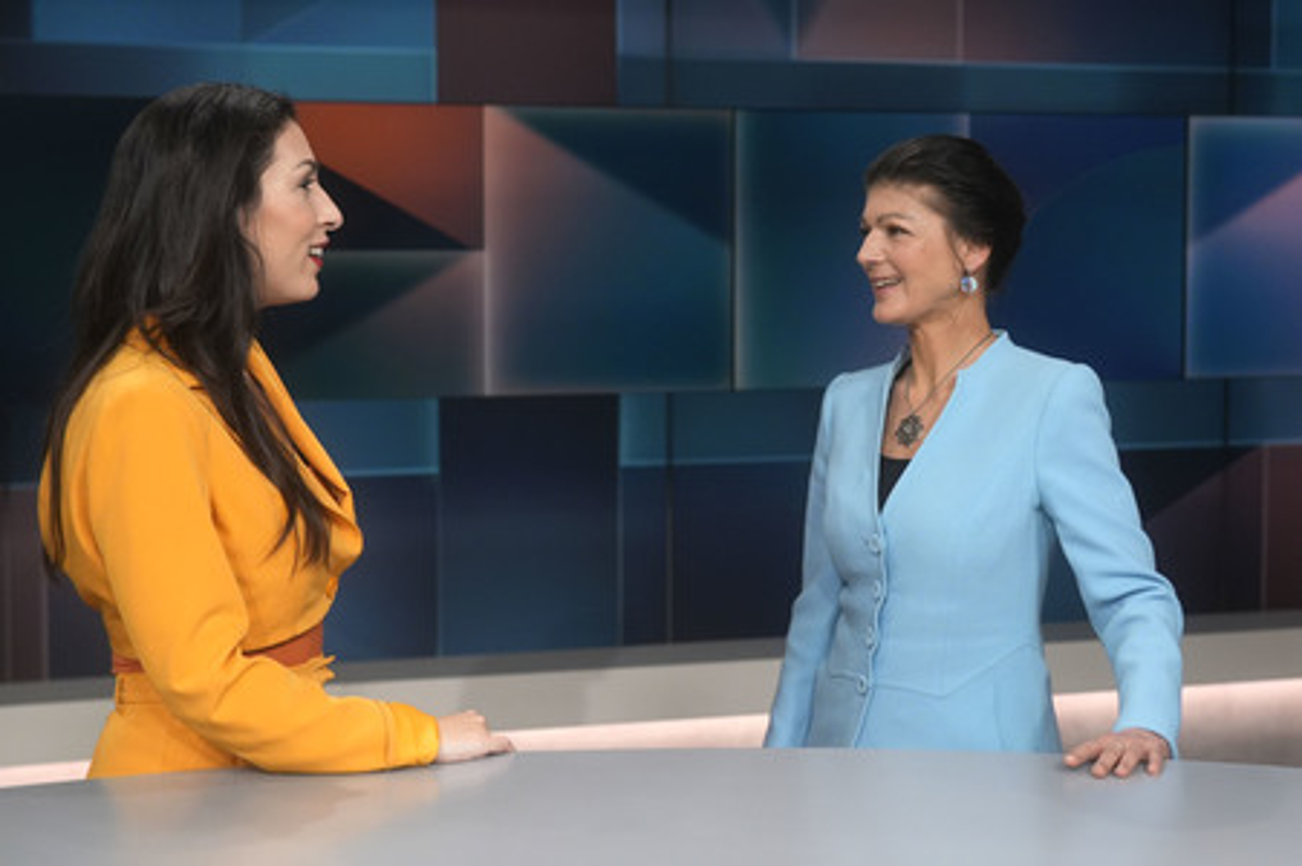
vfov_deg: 29.8
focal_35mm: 45
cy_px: 433
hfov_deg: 43.6
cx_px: 651
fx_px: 1626
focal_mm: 30
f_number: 2.2
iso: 640
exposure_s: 1/400
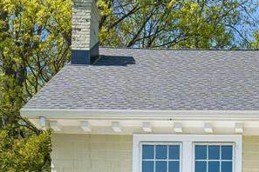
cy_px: 243
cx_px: 287
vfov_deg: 13.1
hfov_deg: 19.5
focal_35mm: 100
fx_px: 719
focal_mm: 29
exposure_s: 1/800
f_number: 8
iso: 400
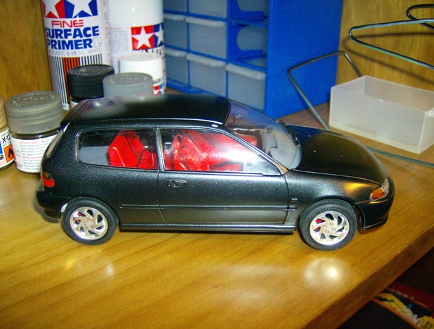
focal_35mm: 36
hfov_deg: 51.2
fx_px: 453
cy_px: 164
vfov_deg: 40.0
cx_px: 217
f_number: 2.8
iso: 200
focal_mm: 6
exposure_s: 1/60
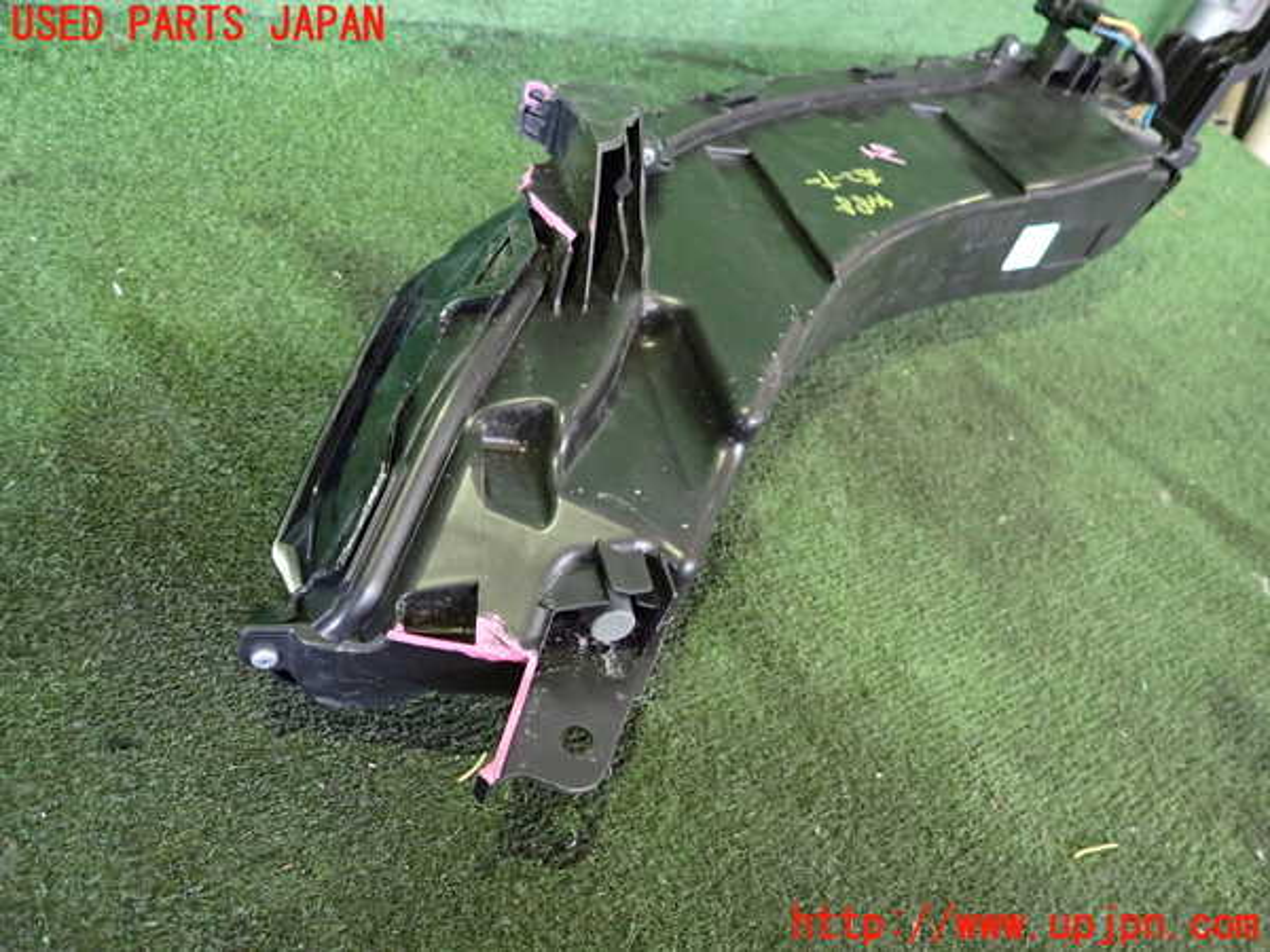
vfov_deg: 54.9
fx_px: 917
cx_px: 635
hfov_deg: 69.4
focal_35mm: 25
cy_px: 476
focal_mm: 4.5
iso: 800
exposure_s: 1/30
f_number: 2
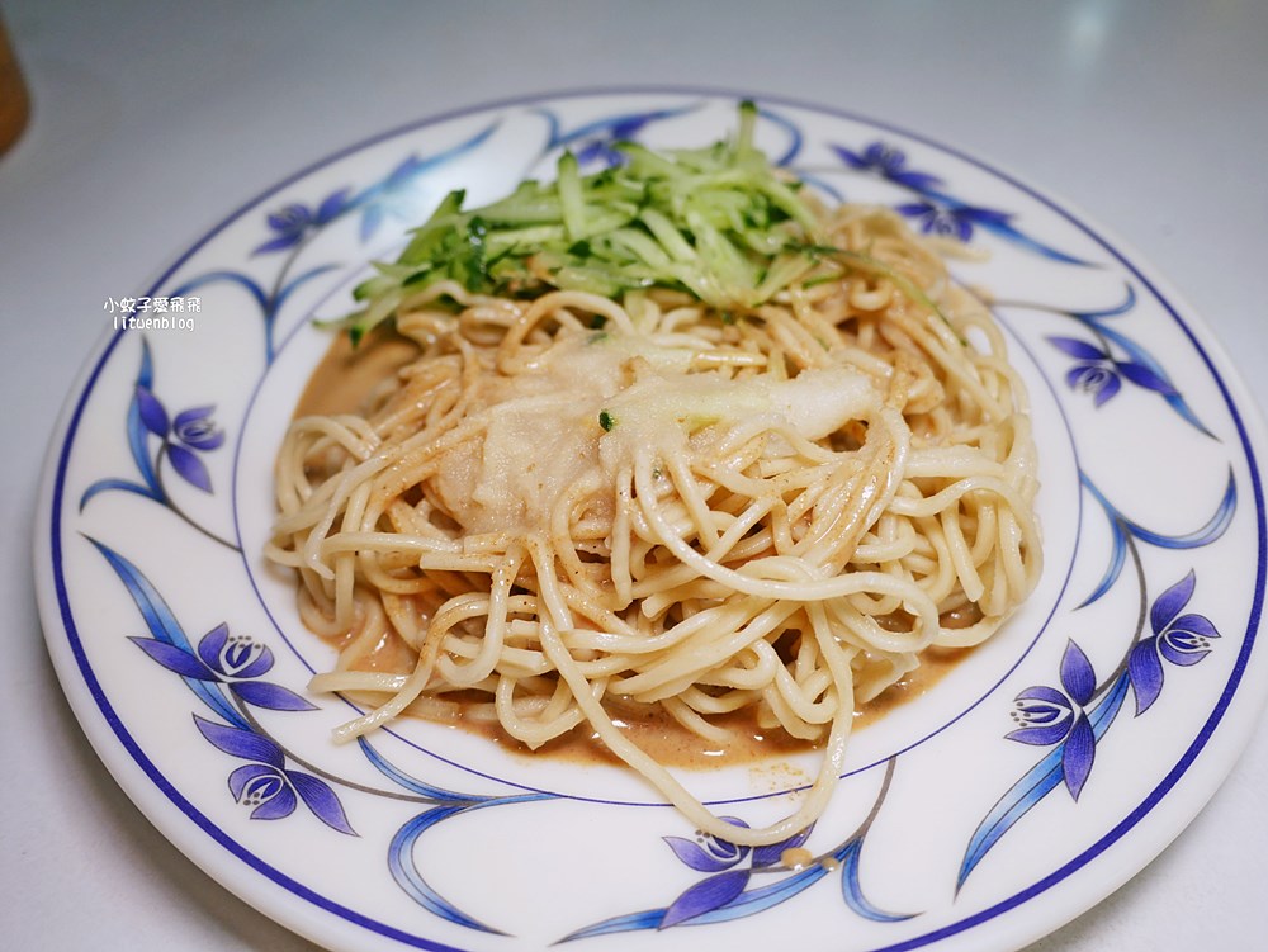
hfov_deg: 63.4
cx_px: 634
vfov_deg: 49.8
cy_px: 476
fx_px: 1026
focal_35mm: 28
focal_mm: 14
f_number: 2.5
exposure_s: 1/100
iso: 200
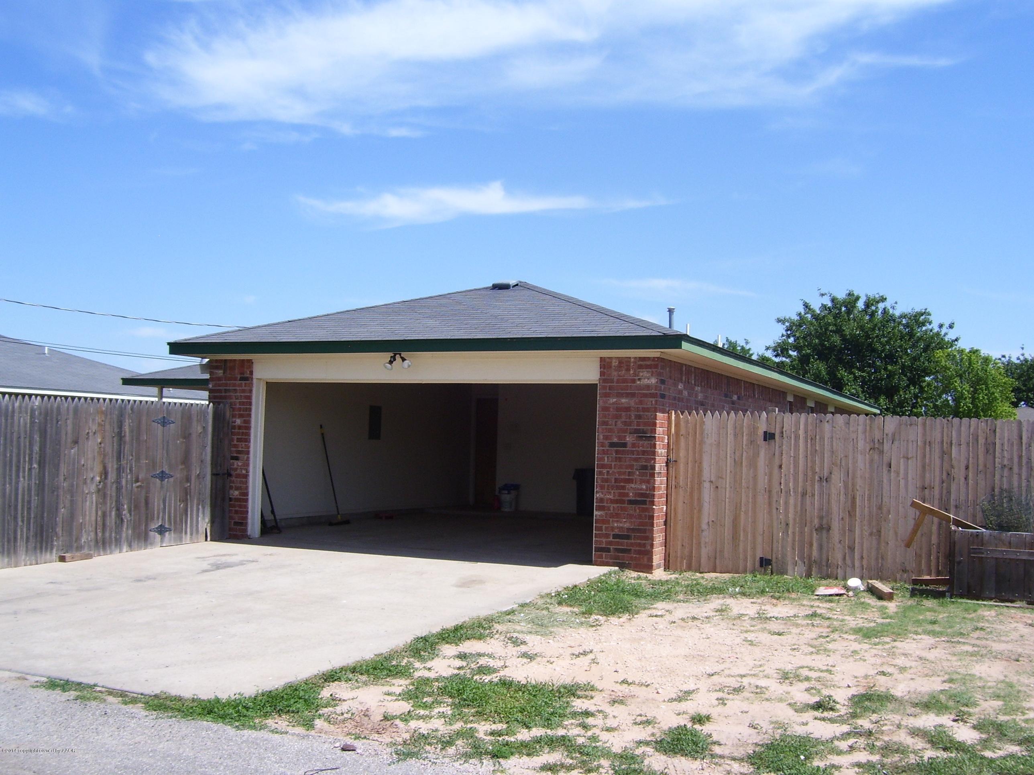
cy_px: 388
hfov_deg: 50.1
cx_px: 517
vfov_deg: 38.7
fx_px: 1105
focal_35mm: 37
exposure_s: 1/500
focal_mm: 6
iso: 80
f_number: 4.8
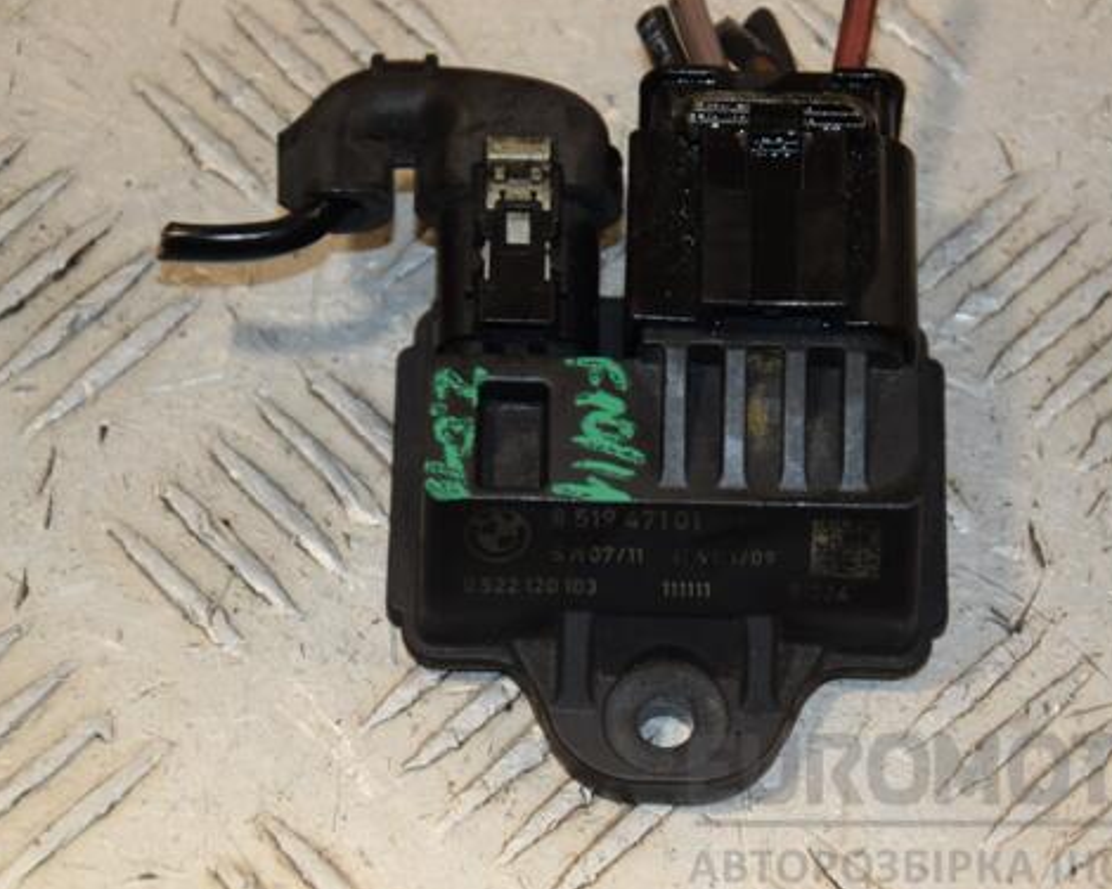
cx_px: 644
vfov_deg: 8.8
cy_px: 454
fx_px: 5792
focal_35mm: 176
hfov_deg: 11.0
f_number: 6.3
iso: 800
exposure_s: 1/200
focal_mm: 98
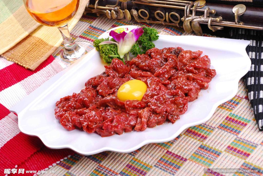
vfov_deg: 15.2
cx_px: 132
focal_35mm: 90
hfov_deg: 22.6
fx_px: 658
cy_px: 88
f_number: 9
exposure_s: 1/125
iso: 200
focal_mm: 60
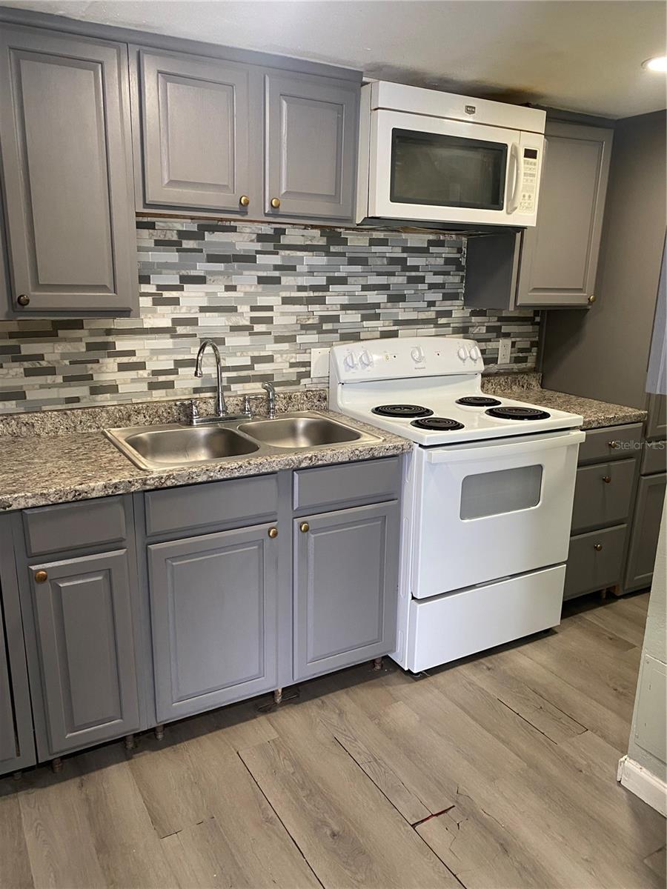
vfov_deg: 67.3
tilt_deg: -17.7
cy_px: 444
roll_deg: -0.6
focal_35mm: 26
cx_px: 334
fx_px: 668
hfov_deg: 53.1
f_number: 1.8
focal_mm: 4.25
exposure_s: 1/60
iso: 200
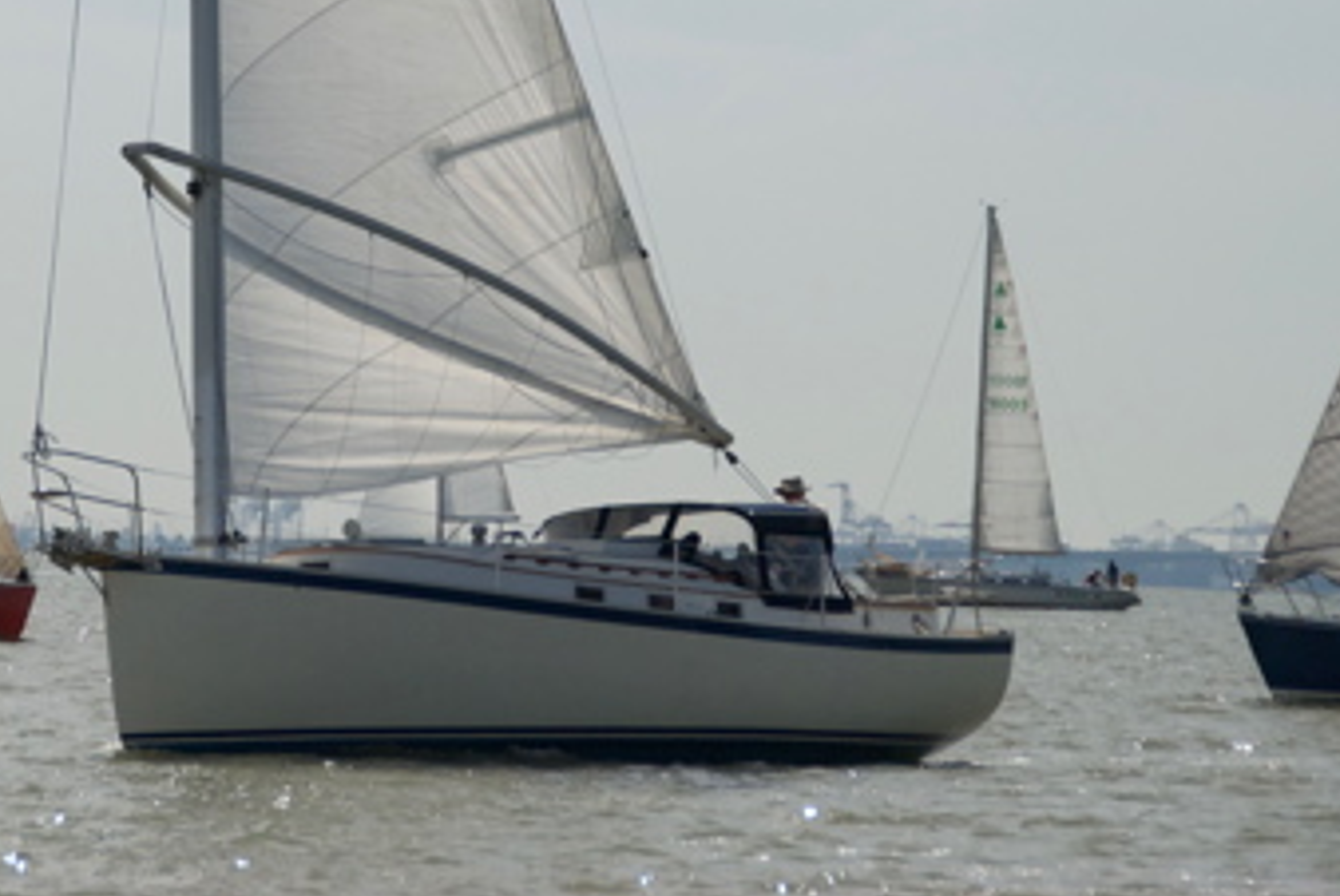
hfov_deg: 7.4
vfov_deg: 4.9
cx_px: 456
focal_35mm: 280
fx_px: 10427
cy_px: 105
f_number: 5.6
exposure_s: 1/4000
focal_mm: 105
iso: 400
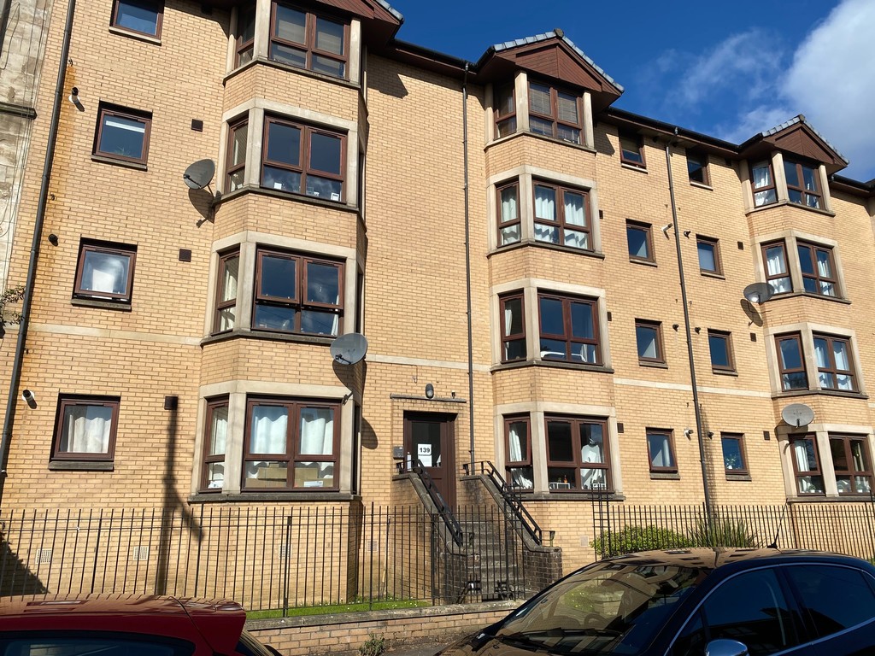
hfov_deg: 67.3
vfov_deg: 53.1
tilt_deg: +16.0
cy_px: 328
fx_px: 657
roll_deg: +1.2
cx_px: 438
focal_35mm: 26
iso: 32
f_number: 1.8
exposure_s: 1/3846
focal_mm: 4.25
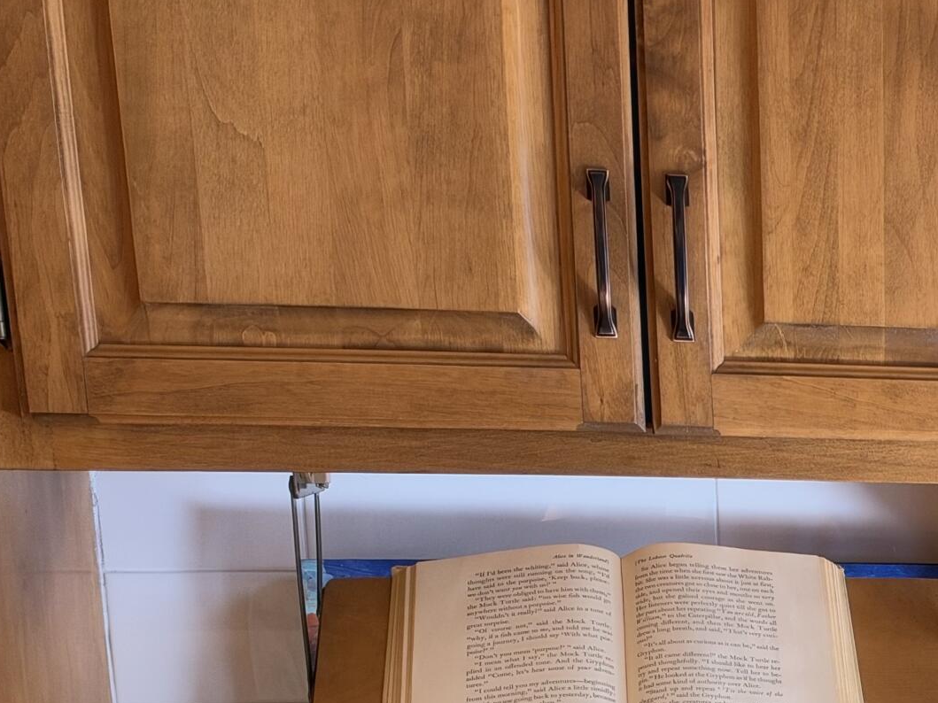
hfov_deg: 25.4
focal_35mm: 68
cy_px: 917
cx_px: 1148
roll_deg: -0.8
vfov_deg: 19.8
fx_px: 1842
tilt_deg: -13.8
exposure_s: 1/120
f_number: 1.8
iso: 400
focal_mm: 6.93
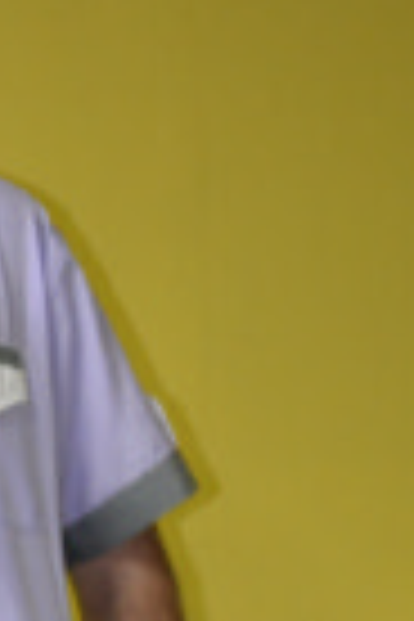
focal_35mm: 228
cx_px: -101
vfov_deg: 9.0
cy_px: 666
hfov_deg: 6.0
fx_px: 3933
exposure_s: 1/60
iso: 3200
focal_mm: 42
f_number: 5.3
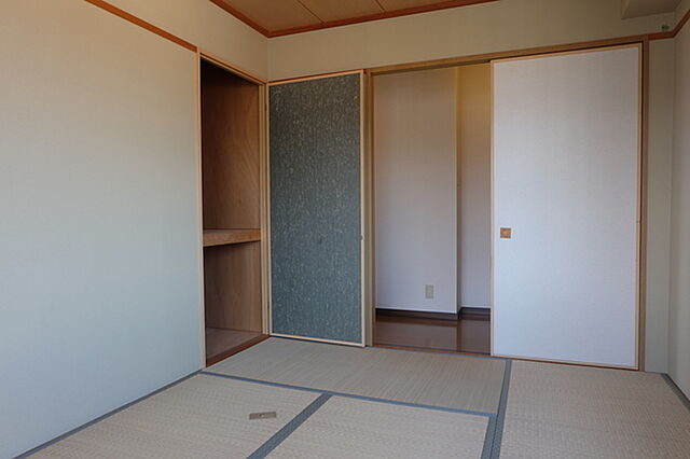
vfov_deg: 53.1
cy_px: 230
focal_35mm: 24
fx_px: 460
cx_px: 345
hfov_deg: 73.8
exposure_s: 1/85
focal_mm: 16
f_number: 3.5
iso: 400
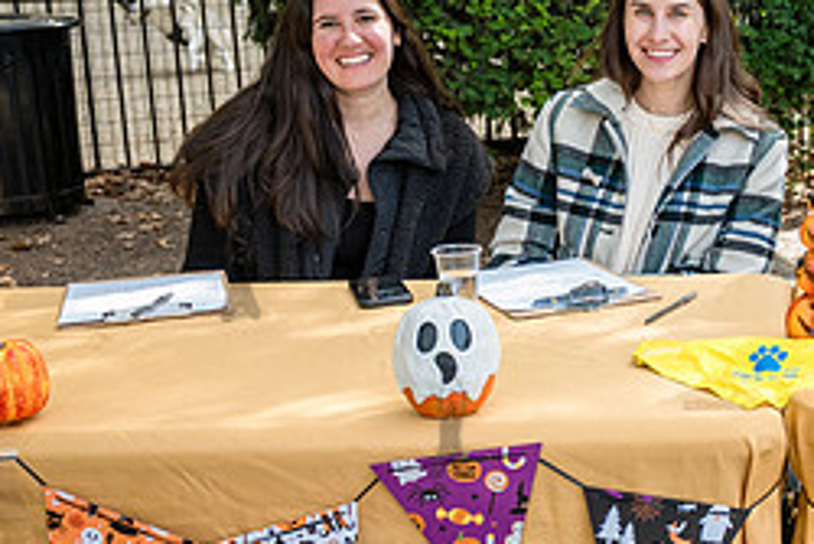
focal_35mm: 69
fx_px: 1561
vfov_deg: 19.8
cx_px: 856
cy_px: 244
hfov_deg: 27.2
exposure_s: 1/640
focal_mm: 24
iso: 1000
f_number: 5
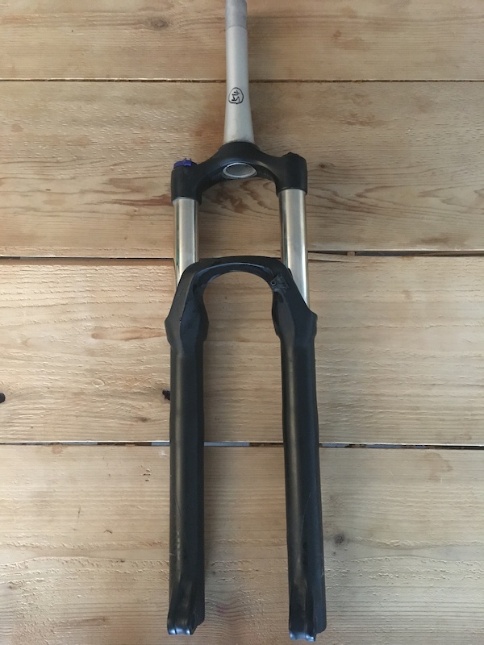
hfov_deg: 48.2
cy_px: 322
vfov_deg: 61.7
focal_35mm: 29
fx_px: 541
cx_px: 242
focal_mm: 4.15
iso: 500
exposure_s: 1/15
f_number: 2.2
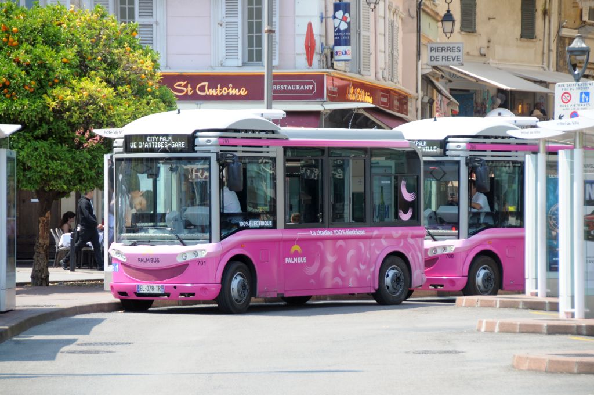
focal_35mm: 195
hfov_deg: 10.6
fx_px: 3213
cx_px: 297
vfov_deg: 7.0
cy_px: 198
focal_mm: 130
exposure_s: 1/250
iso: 200
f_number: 8
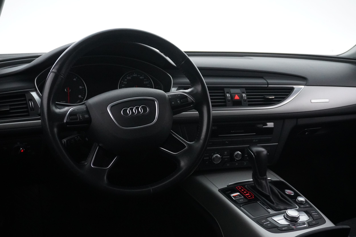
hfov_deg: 51.3
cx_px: 178
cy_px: 118
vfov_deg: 35.5
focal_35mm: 38
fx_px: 371
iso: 6400
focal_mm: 25
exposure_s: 1/100
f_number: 4.5
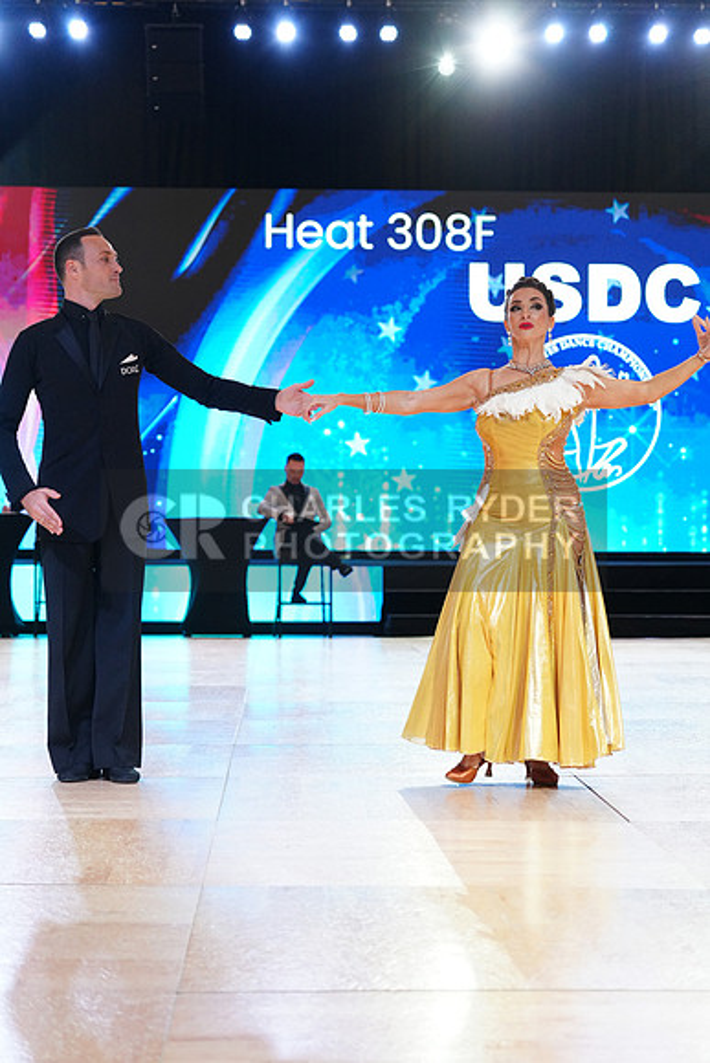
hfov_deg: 19.5
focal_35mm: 70
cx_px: 355
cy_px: 532
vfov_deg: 28.8
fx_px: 2069
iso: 2500
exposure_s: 1/250
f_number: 4
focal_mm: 70
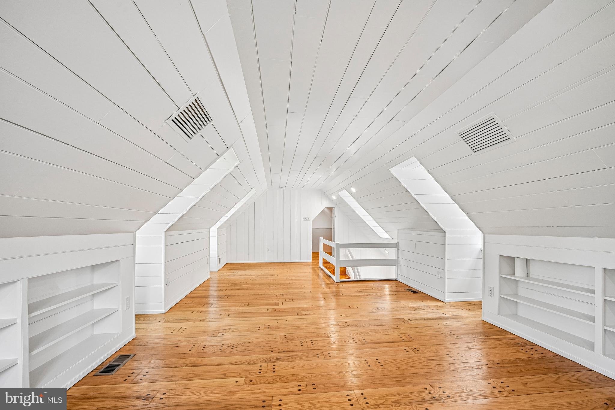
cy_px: 205
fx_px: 265
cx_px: 308
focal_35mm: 16
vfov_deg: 75.5
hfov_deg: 98.5
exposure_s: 1/40
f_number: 8
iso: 800
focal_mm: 15.5
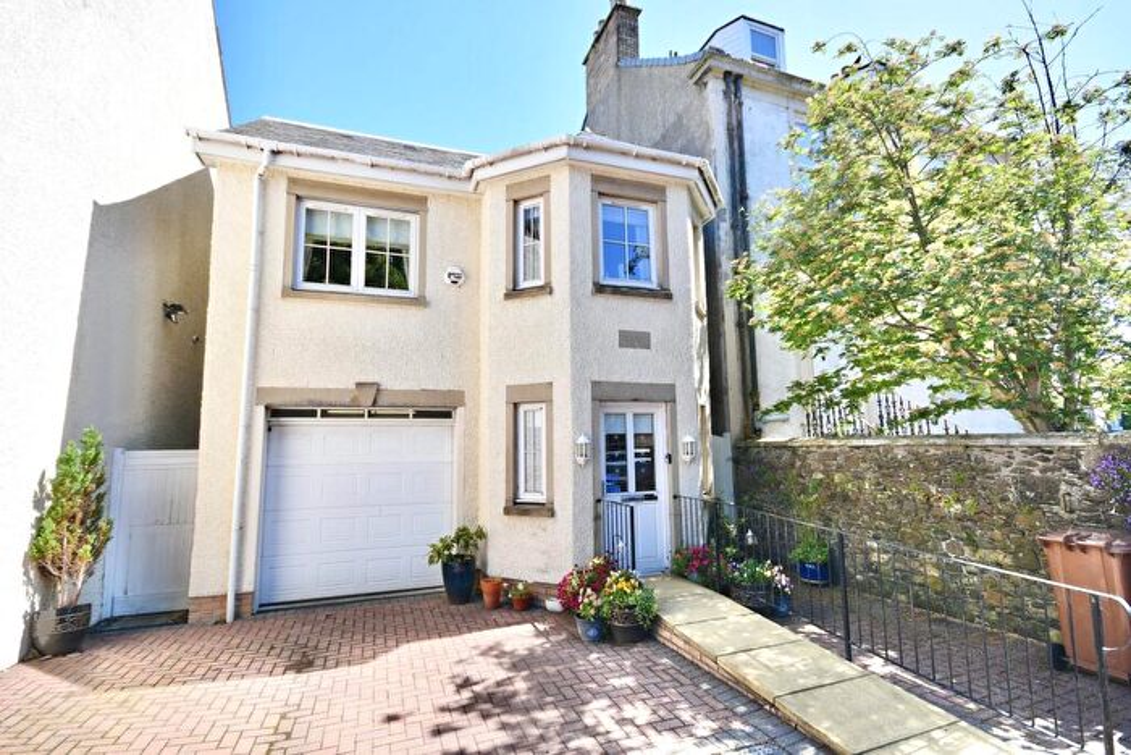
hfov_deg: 96.7
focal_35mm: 16
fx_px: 503
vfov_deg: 73.8
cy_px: 378
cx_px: 566
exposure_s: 1/125
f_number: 6.3
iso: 100
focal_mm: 11
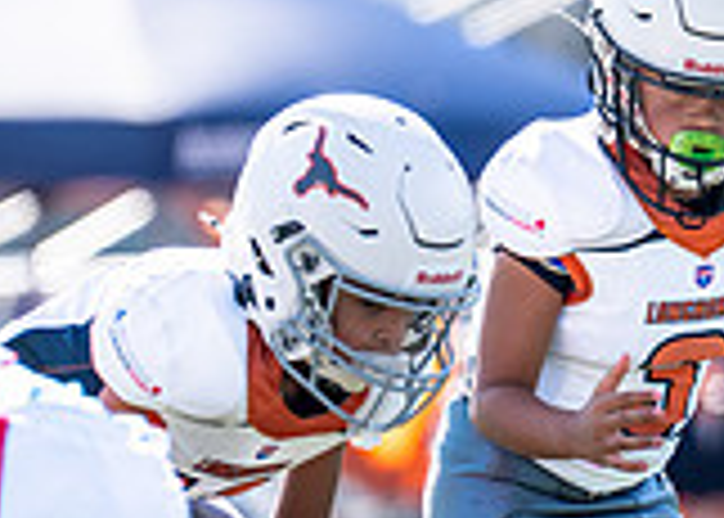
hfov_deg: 2.4
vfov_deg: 1.7
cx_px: 668
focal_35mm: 845
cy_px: 376
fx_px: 17375
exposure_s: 1/1250
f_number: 2.8
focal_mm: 200
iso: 100
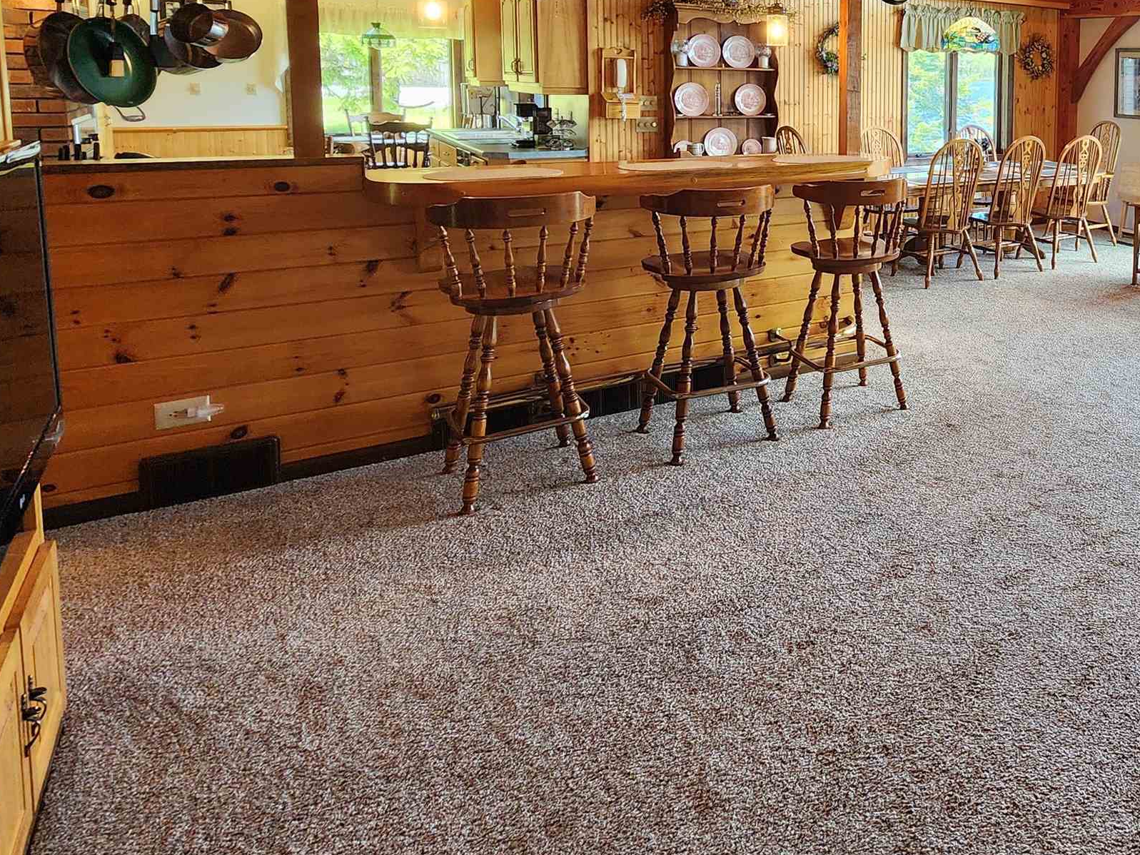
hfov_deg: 58.5
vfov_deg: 51.2
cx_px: 1041
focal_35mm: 25
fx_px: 823
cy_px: 162
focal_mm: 2.2
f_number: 2.2
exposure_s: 1/60
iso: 160
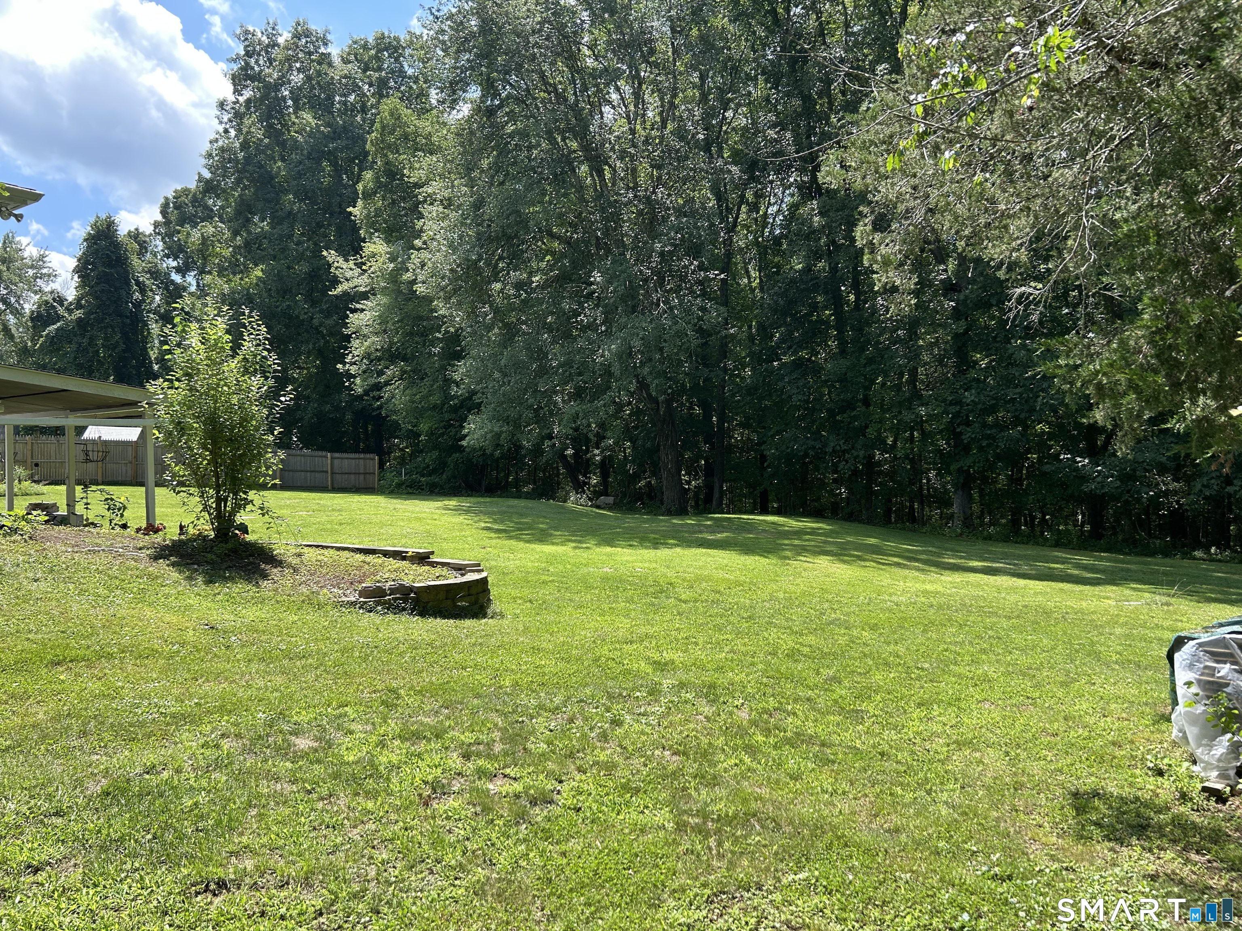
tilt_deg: +1.4
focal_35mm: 26
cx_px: 621
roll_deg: +0.4
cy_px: 466
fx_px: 933
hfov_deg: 67.3
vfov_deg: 53.1
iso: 50
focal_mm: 5.7
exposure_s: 1/1266
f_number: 1.5
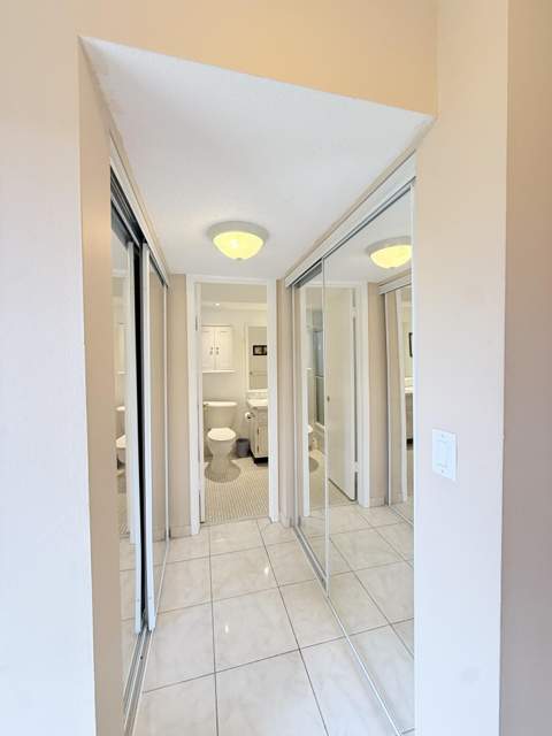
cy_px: 368
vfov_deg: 102.1
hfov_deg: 85.7
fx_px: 298
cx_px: 276
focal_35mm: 14
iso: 160
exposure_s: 1/120
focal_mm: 2.22
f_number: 2.2
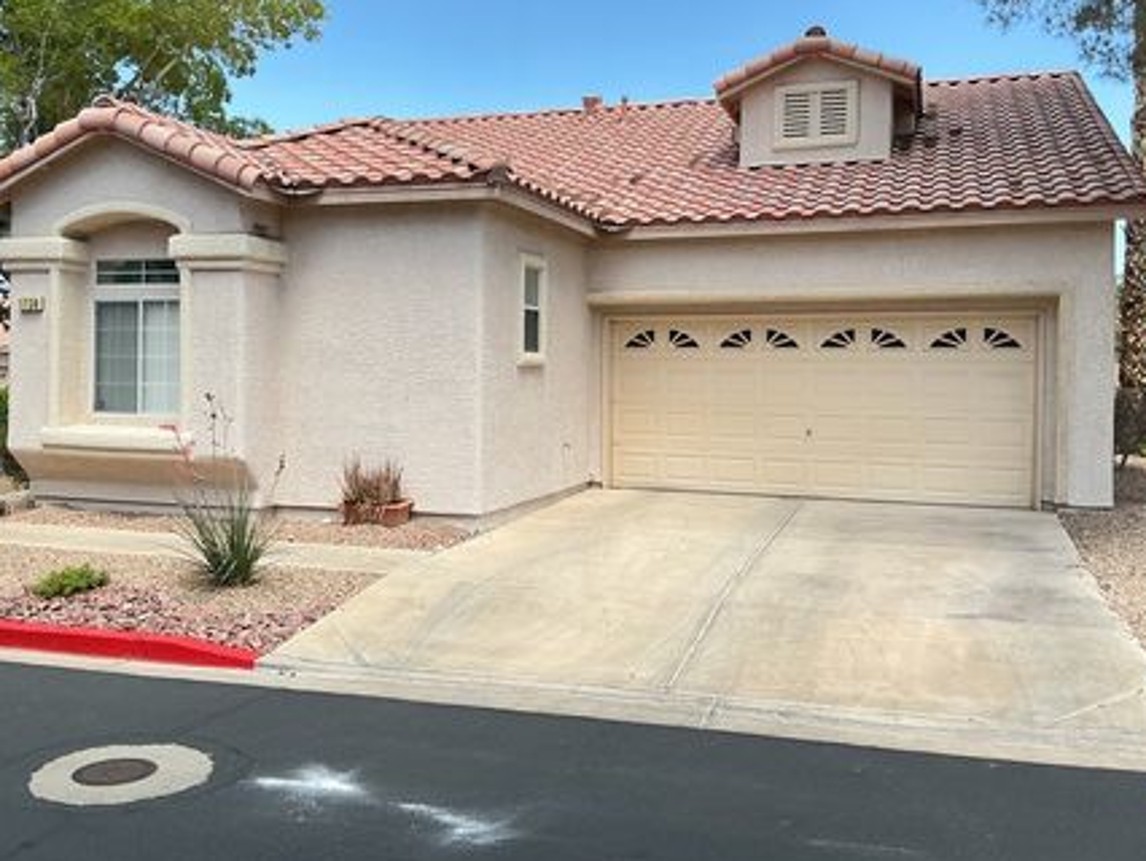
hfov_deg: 53.9
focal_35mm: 34
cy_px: 370
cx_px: 522
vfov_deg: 41.7
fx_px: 1126
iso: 25
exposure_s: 1/606
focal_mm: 3
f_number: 1.8
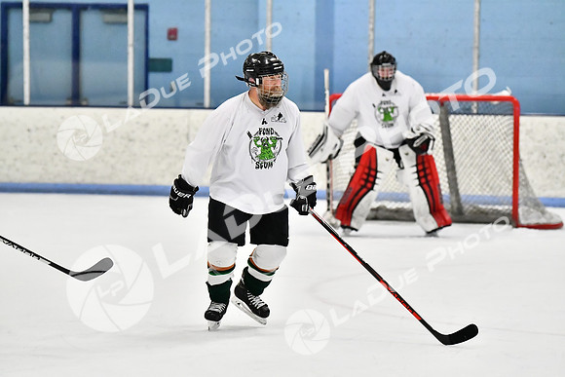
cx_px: 282
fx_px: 3532
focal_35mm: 225
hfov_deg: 9.1
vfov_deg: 6.1
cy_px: 188
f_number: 2.8
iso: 6400
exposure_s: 1/1600
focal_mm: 150
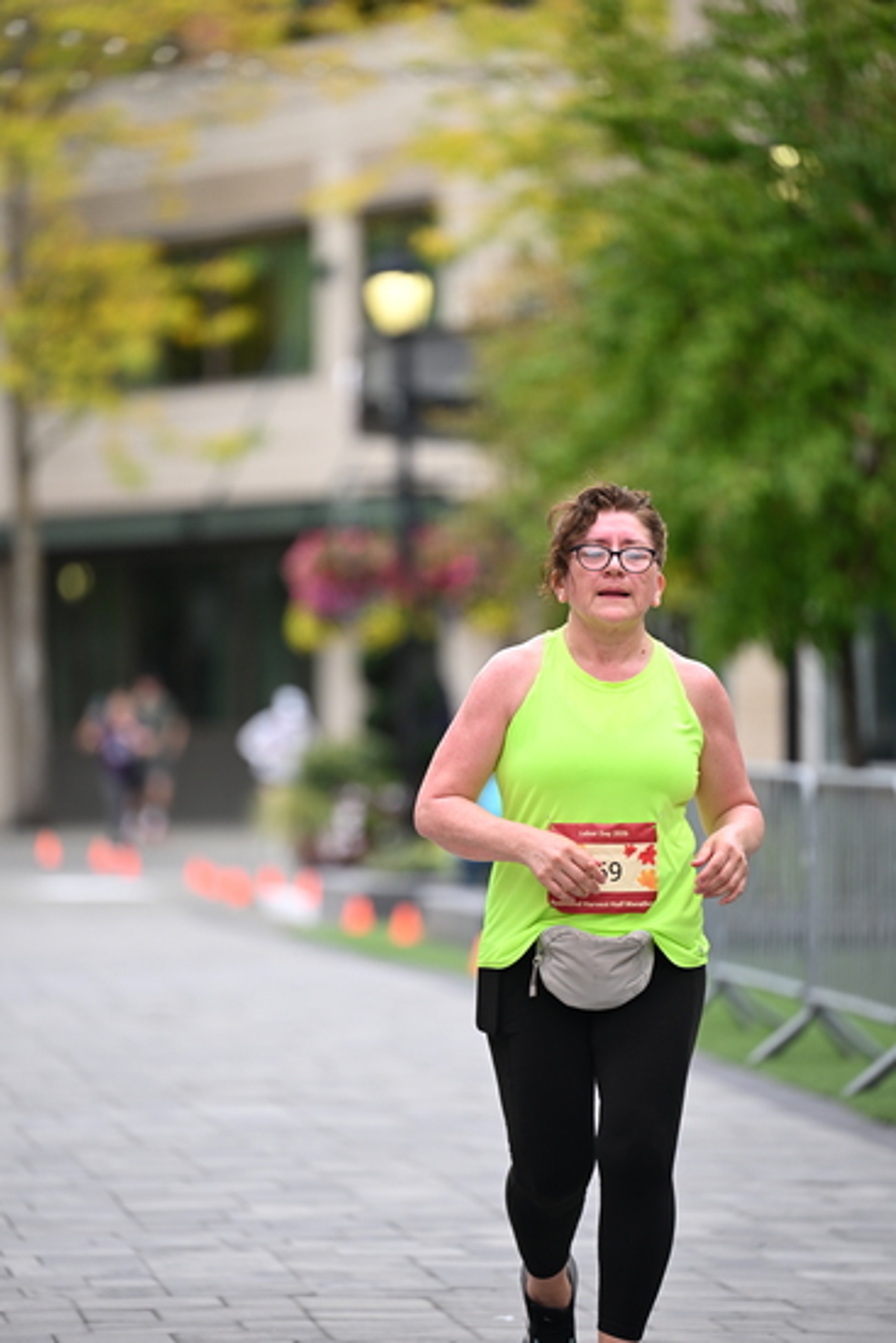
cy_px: 672
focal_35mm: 200
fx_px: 7461
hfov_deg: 6.9
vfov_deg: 10.3
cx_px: 448
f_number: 2.8
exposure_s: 1/1600
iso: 640
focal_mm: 200
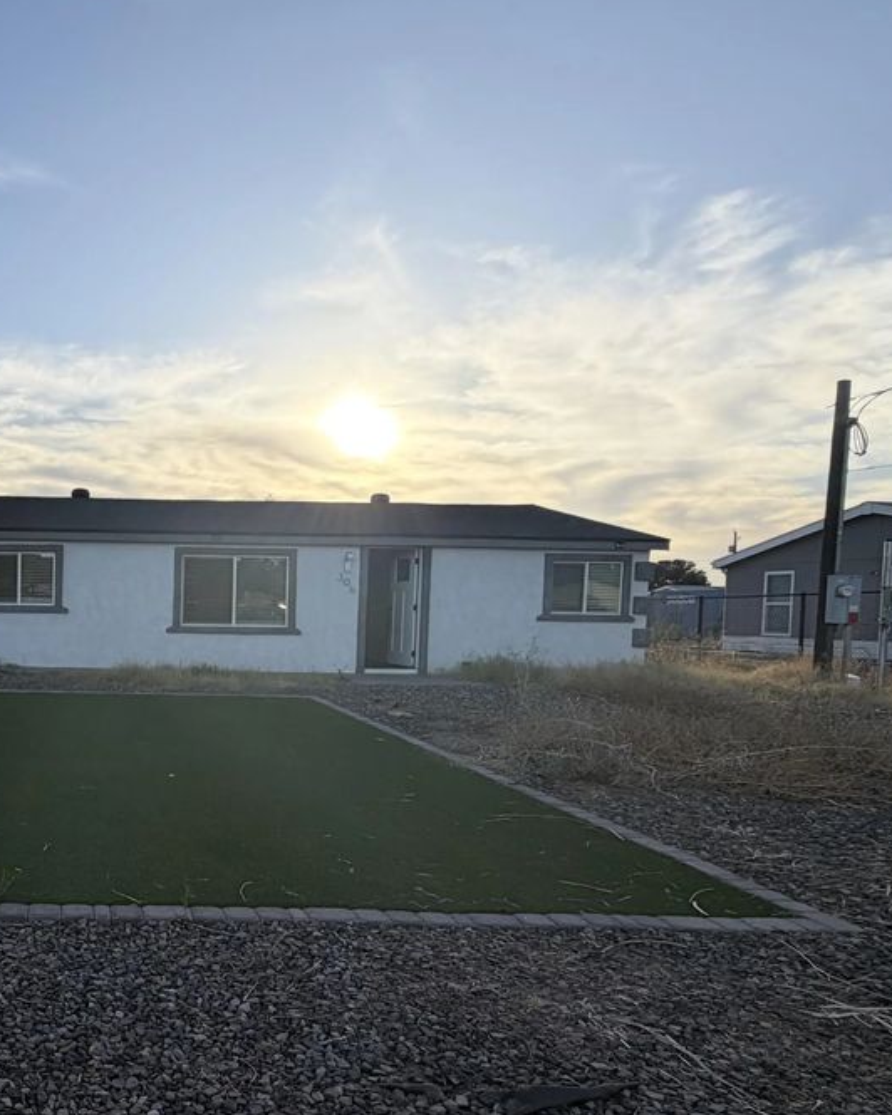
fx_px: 693
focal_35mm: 21
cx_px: 111
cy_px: 487
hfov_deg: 57.5
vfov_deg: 77.3
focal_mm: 2.22
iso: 25
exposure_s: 1/770
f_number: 2.2
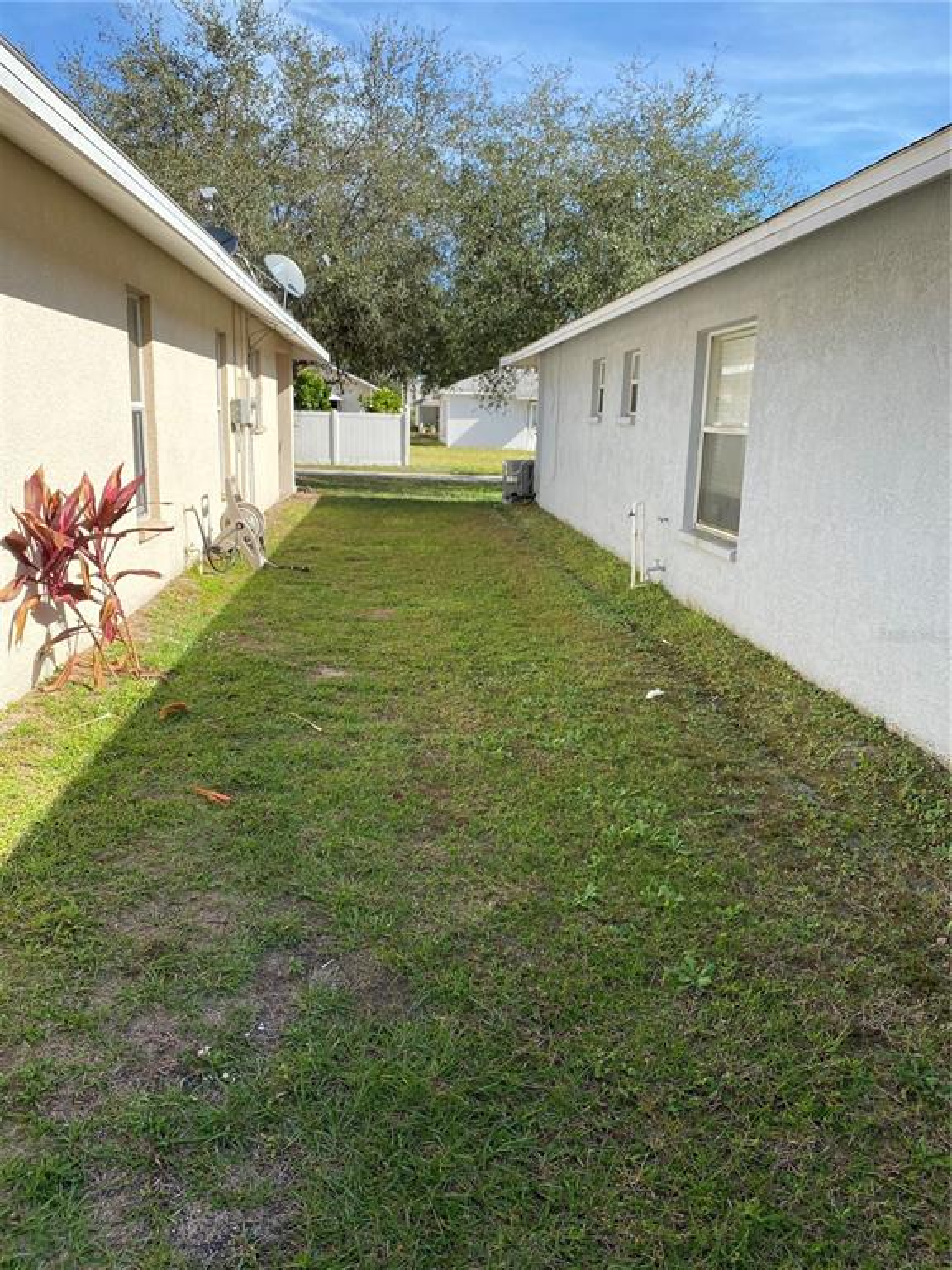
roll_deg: -0.3
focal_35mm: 26
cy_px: 635
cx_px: 476
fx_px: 953
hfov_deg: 53.1
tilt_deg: -9.9
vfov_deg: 67.3
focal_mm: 4.25
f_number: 1.8
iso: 32
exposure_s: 1/1157
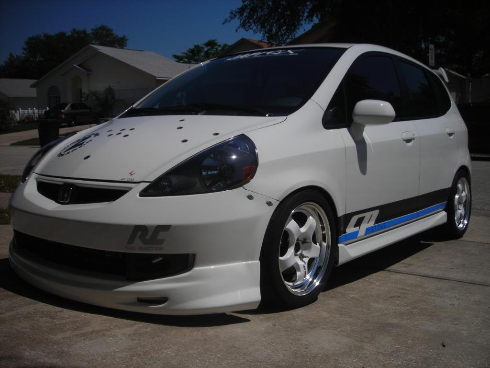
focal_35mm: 38
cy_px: 184
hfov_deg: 49.0
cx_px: 245
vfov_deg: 37.7
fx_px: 538
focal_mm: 6.3
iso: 50
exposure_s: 1/853
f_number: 6.4
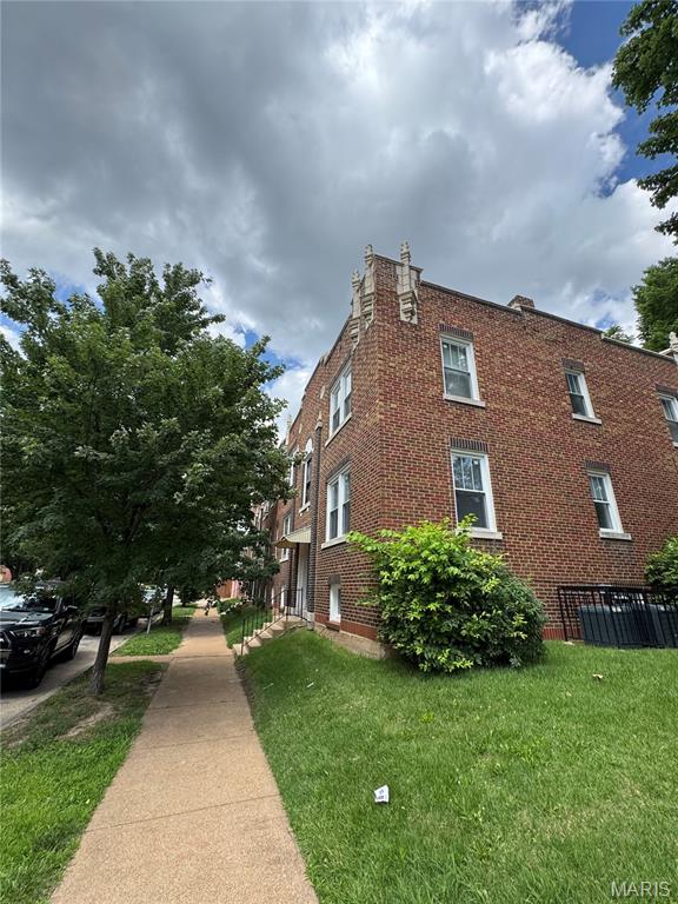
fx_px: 366
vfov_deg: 102.1
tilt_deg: +20.1
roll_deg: -1.8
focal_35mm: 14
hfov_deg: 85.7
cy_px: 452
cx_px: 339
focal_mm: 2.22
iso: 40
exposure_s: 1/944
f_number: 2.2
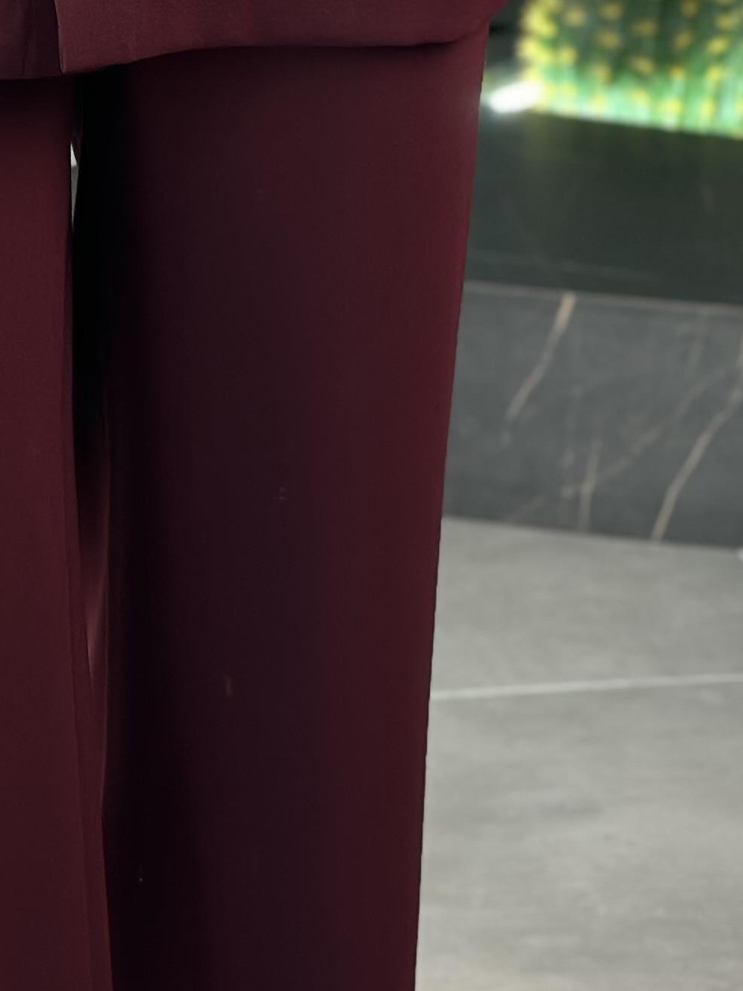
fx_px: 4236
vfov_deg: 13.3
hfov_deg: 10.0
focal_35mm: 148
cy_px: 399
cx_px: 77
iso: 80
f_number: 1.78
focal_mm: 6.86
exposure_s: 1/135
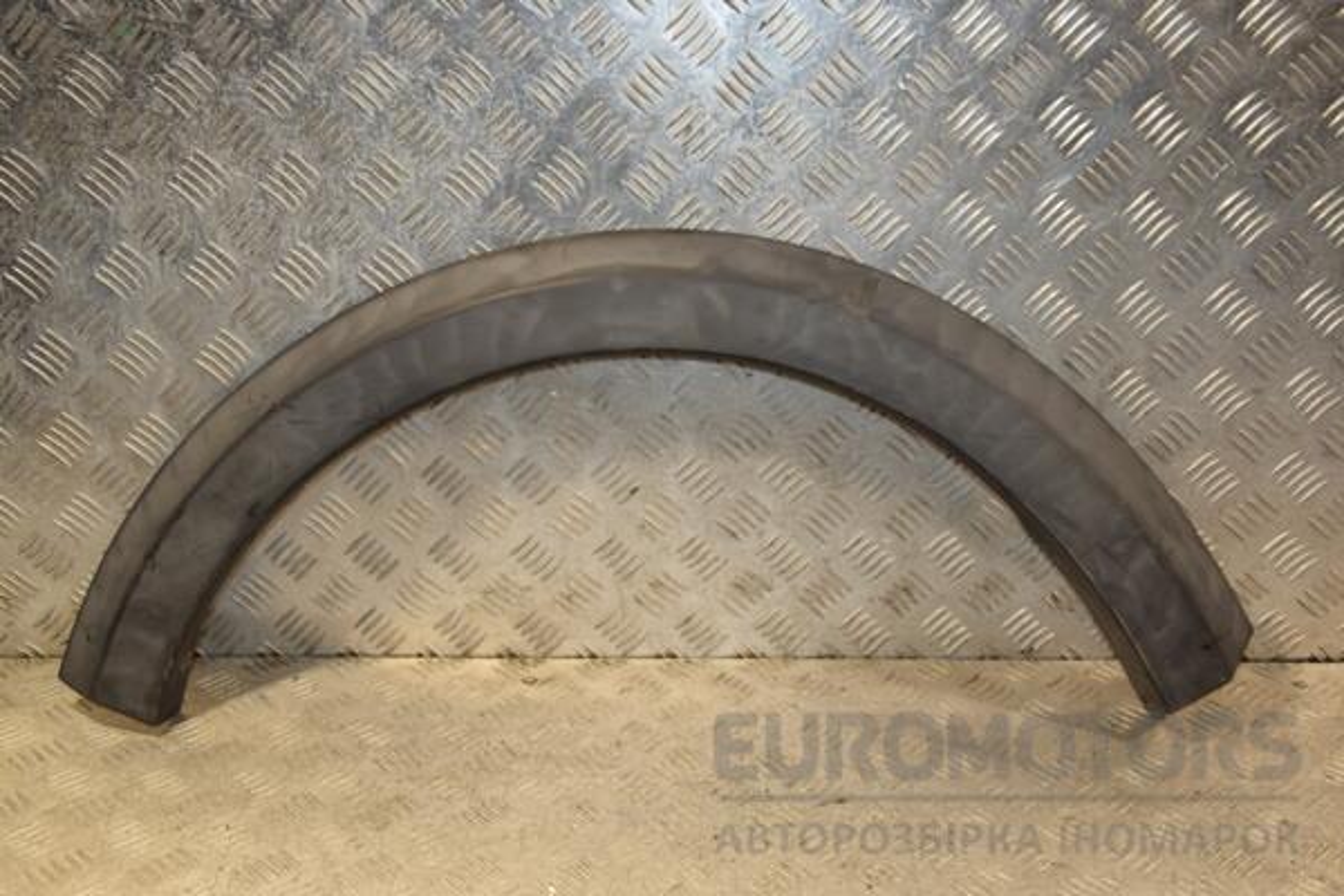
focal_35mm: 45
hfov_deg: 43.6
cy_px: 448
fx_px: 1680
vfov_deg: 29.9
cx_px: 672
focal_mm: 30
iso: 800
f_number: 5
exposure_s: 1/200
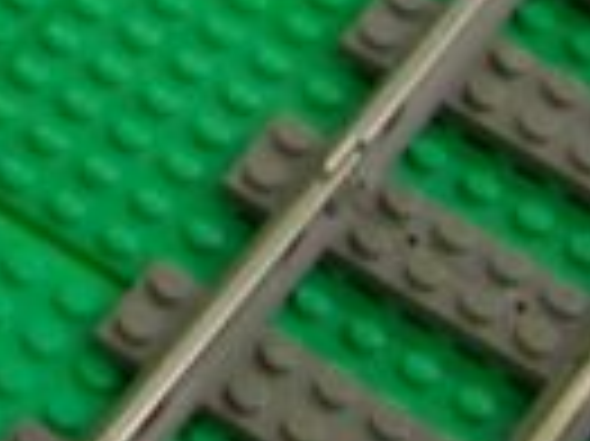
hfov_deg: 8.0
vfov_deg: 6.5
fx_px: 3848
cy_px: -153
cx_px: -887
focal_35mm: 226
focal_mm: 5.6
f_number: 2.7
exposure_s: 1/11.4
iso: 100
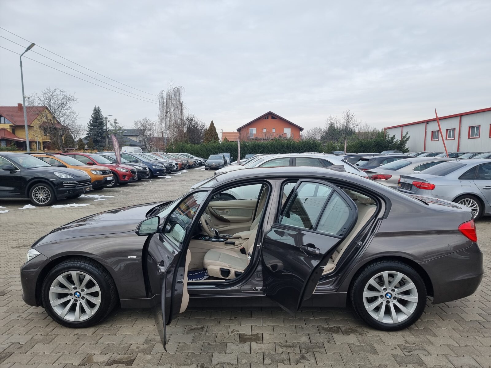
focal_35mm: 24
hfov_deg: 71.6
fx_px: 340
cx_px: 246
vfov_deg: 56.8
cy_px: 184
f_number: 1.8
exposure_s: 1/430
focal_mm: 6.7
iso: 50
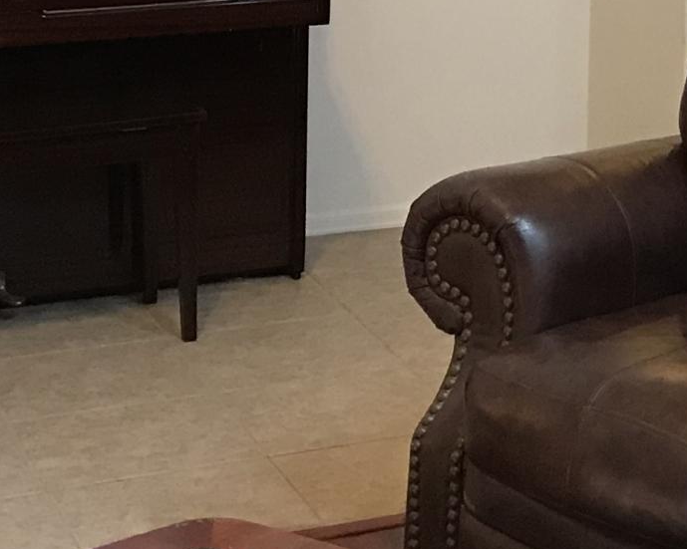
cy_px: -357
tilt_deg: -0.9
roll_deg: -1.0
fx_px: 2419
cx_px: 825
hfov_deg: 15.6
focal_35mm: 119
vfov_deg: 12.1
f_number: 1.8
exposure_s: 1/15
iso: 50
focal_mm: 3.99
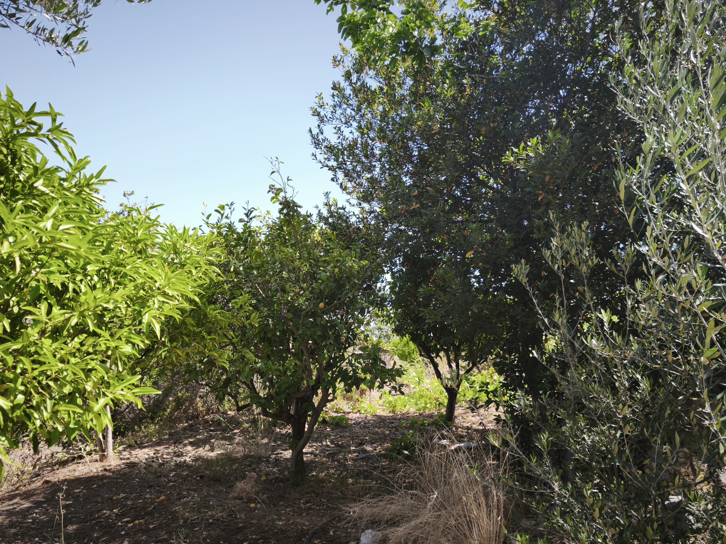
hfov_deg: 73.9
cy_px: 272
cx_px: 363
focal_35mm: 23
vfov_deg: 58.9
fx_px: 482
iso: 80
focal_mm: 5.35
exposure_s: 1/690
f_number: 1.7
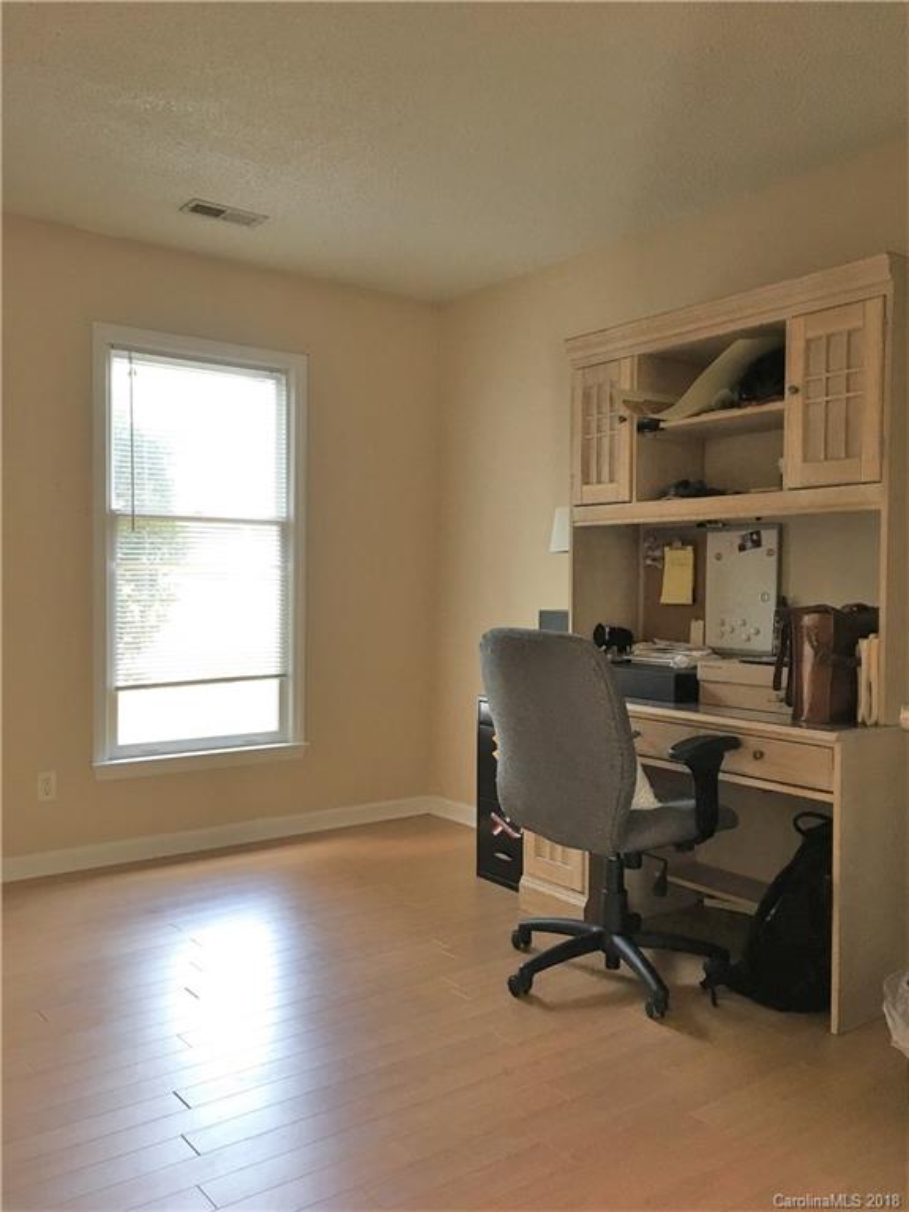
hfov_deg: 48.2
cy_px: 606
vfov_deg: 61.7
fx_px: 1015
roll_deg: -1.1
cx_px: 454
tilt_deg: -2.1
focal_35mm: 29
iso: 80
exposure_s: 1/30
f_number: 2.2
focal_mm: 4.15
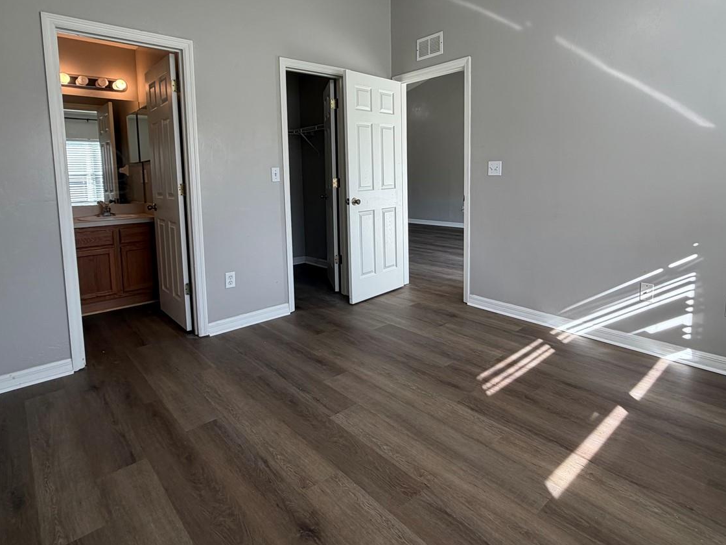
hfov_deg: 81.7
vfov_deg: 65.2
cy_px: 211
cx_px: 360
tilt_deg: -3.4
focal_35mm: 20
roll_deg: +1.7
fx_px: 419
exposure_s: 1/120
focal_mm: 2.22
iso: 80
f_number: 2.2
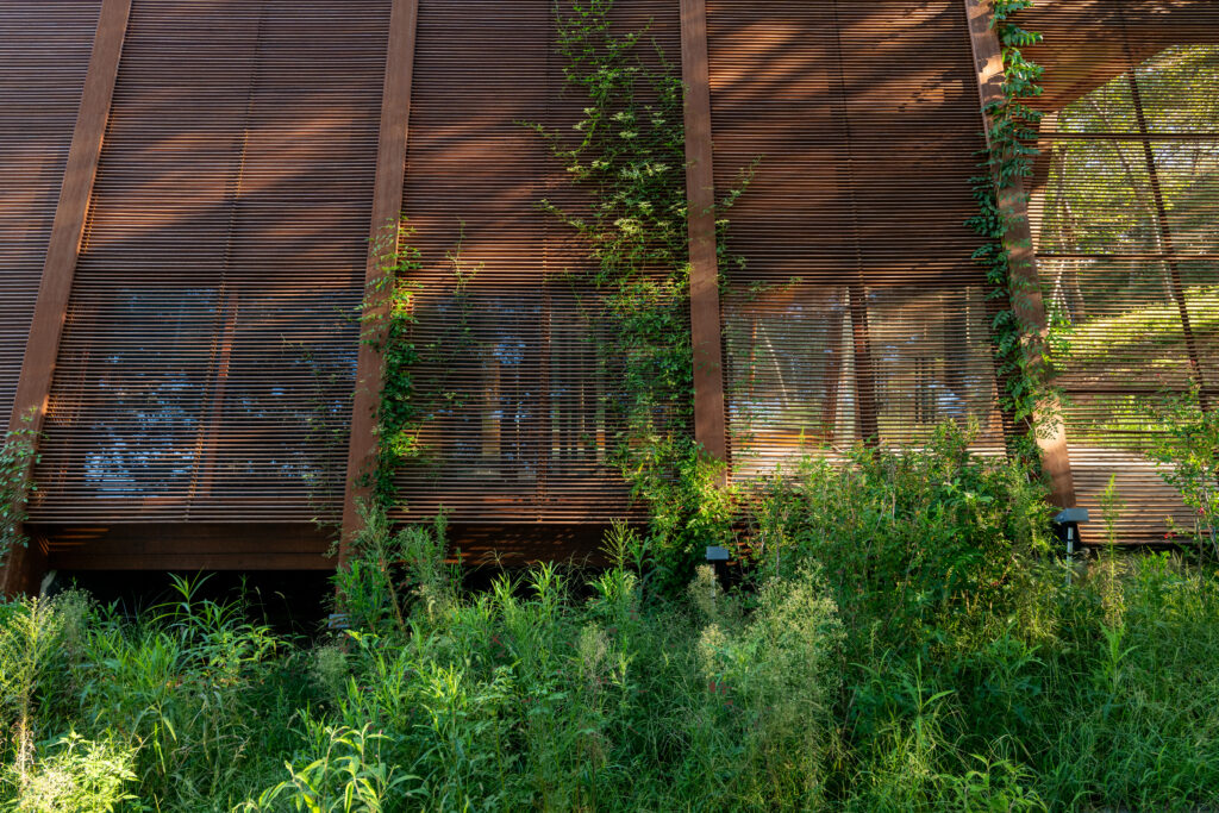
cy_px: 406
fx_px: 745
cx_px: 610
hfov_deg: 78.6
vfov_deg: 57.2
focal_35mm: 22
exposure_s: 1/125
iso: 400
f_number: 5.6
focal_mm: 22
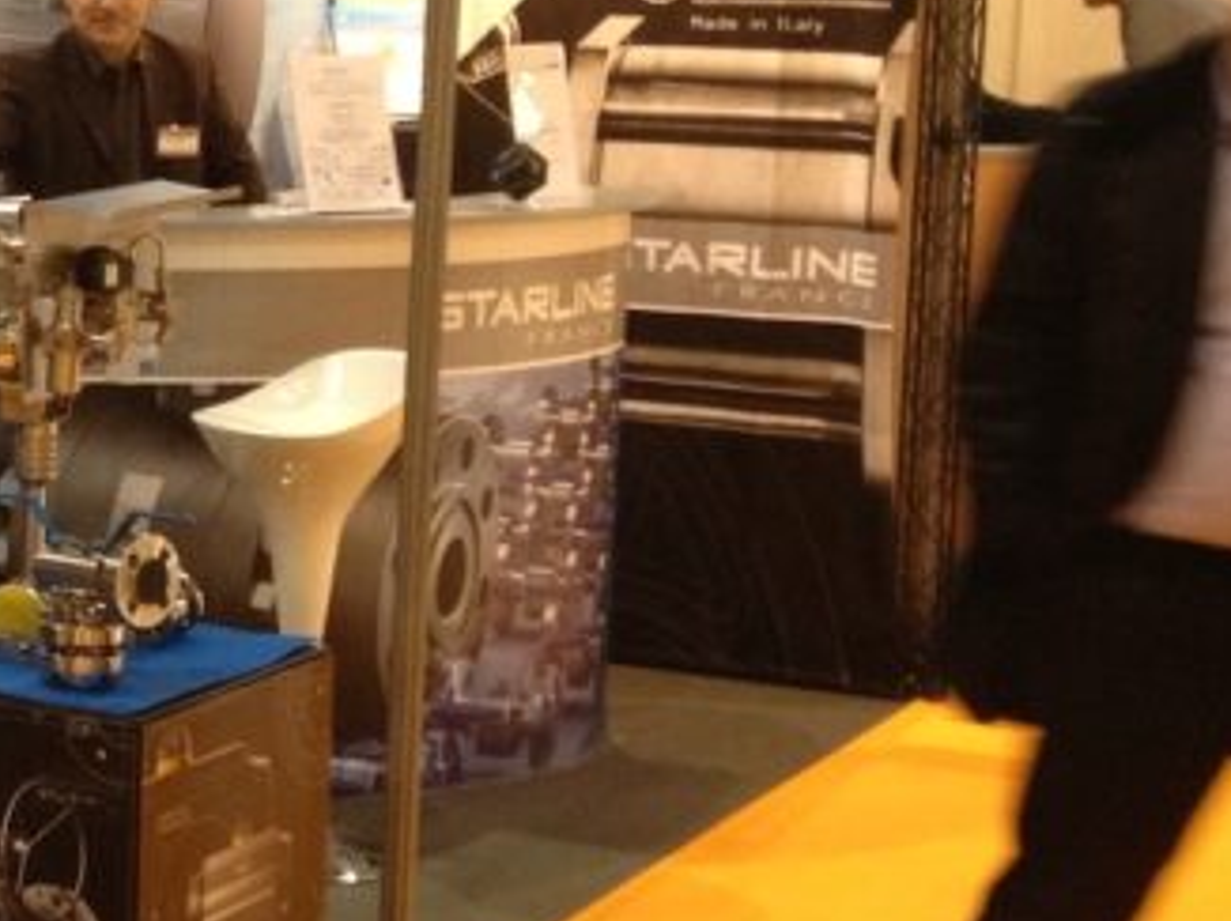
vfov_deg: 13.4
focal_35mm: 110
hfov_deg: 16.3
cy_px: 423
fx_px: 3909
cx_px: -619
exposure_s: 1/20
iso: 160
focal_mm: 4.28
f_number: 2.4
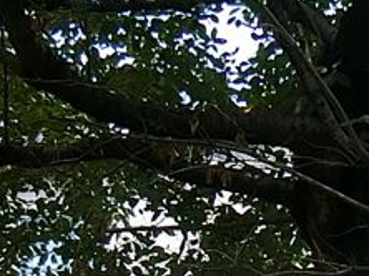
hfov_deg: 14.3
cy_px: 447
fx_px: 1459
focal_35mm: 137
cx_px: 317
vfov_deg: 10.3
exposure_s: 1/800
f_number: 2.7
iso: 80
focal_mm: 4.06
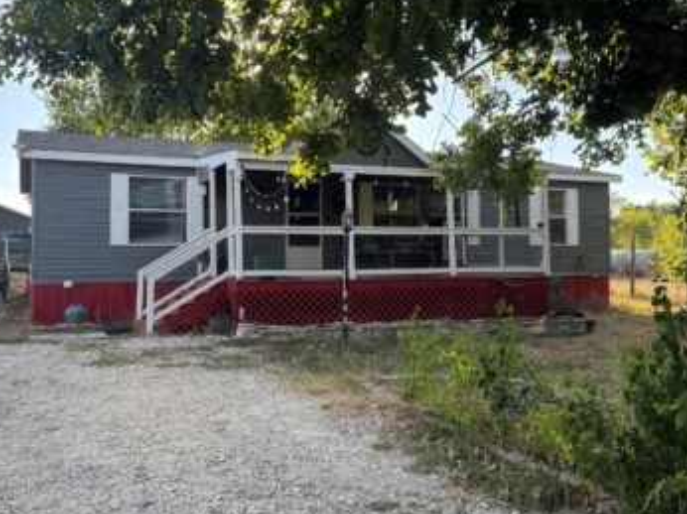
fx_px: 734
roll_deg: -0.1
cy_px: 224
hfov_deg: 50.1
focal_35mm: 37
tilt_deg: +4.0
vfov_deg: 38.6
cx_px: 307
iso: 80
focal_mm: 6.76
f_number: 1.78
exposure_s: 1/739
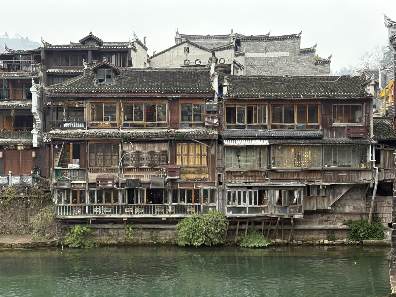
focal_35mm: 52
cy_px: 148
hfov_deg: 36.8
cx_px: 198
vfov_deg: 28.0
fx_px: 595
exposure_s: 1/86
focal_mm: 5.96
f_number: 1.6
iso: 100
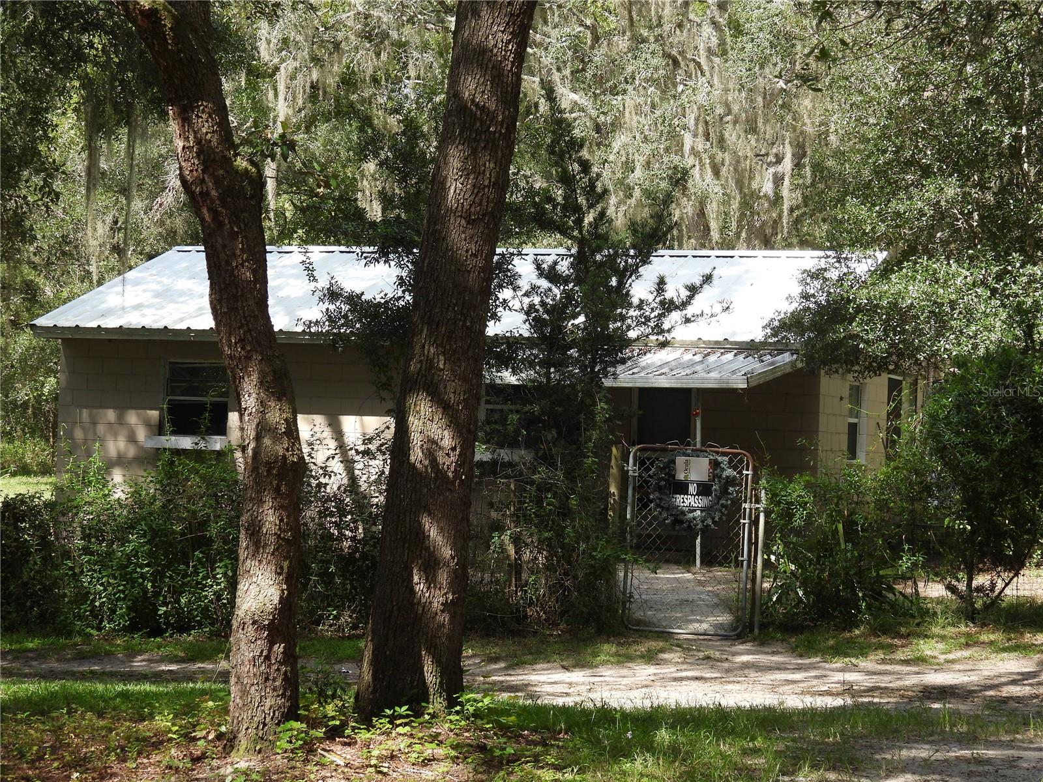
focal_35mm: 85
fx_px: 2561
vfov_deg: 17.4
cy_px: 391
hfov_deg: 23.0
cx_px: 522
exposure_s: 1/320
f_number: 4
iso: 100
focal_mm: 15.2
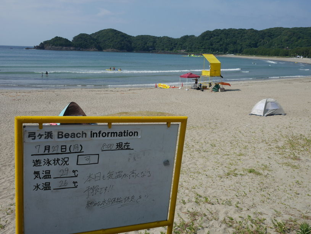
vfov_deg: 41.8
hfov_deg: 53.9
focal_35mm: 34
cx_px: 156
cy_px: 117
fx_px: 306
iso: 200
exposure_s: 1/800
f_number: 8
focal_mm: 17
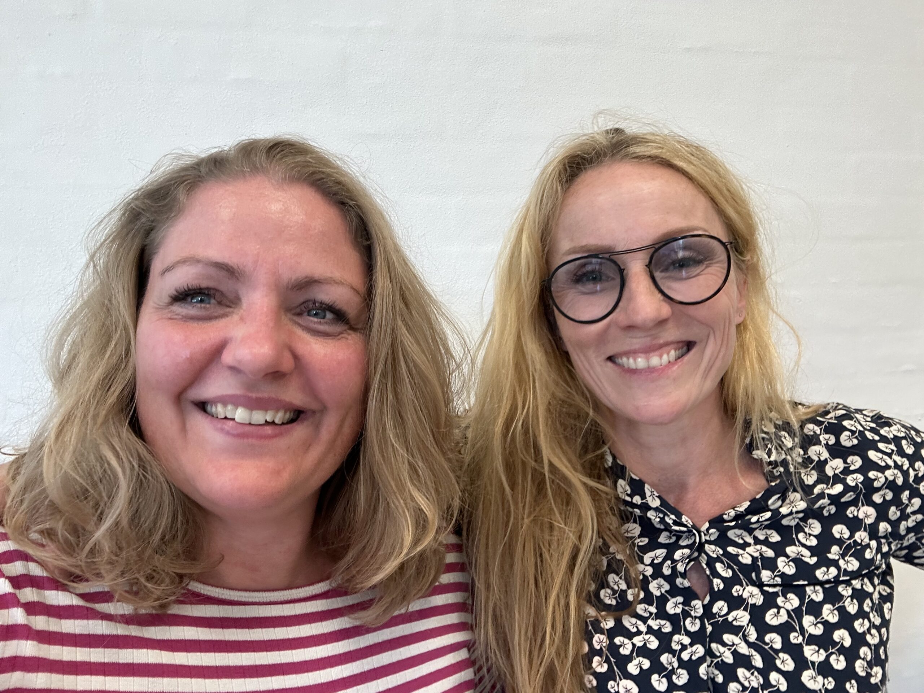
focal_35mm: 23
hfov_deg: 73.9
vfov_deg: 58.9
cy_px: 346
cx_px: 462
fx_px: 614
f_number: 1.9
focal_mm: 2.69
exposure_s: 1/60
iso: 100
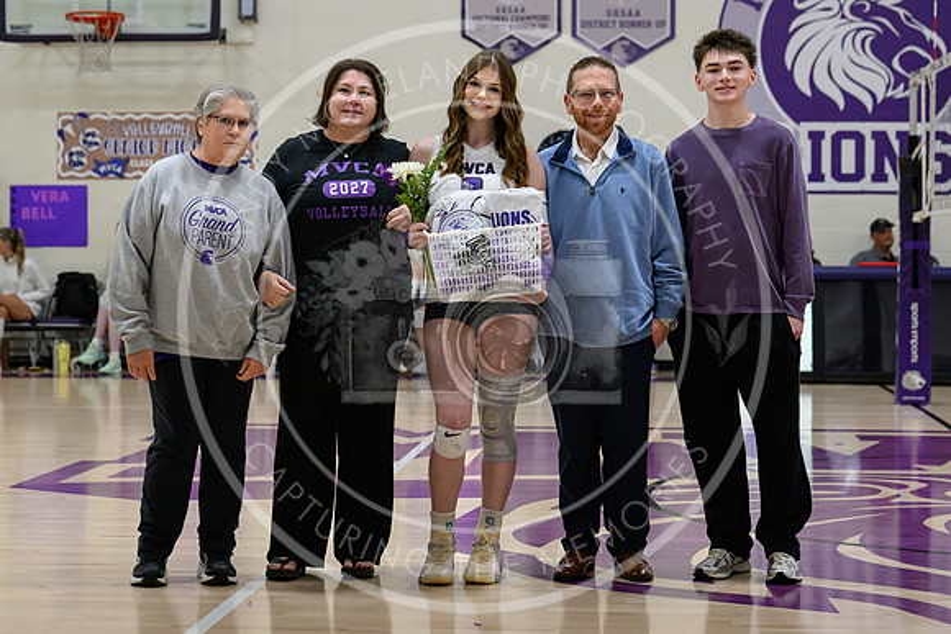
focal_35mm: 74
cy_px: 284
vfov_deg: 18.3
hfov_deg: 27.2
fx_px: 1968
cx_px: 443
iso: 5000
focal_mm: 63
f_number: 3.5
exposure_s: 1/640
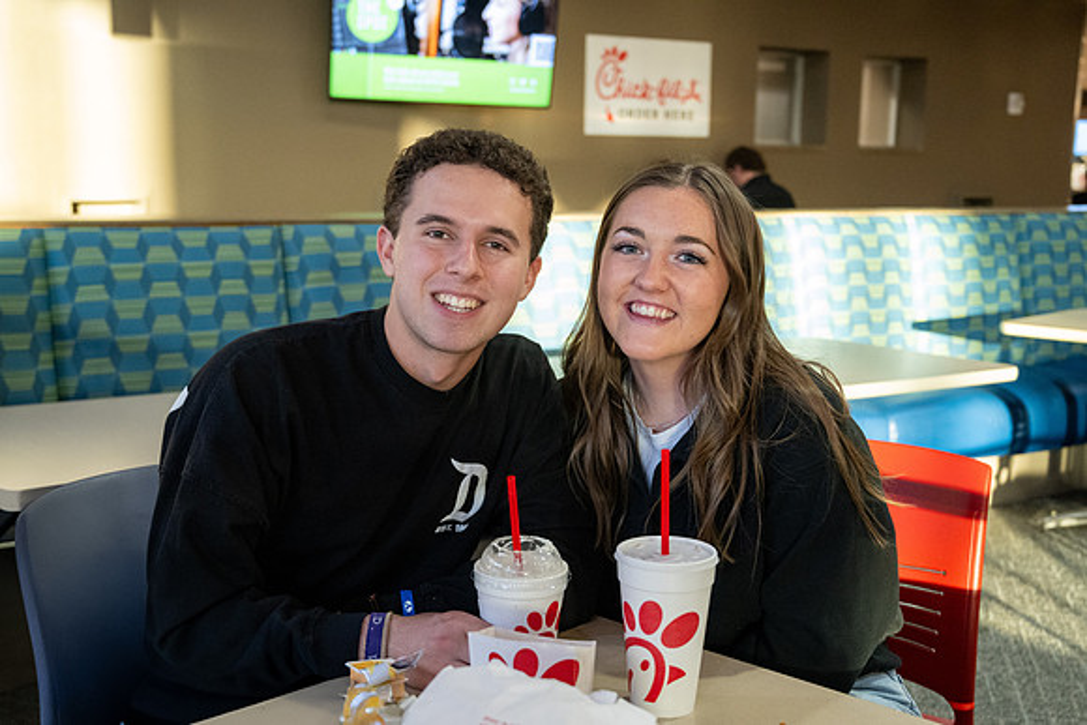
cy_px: 387
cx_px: 544
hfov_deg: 46.8
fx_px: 1257
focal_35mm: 42
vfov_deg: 32.2
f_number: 4
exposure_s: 1/250
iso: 3200
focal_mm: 39
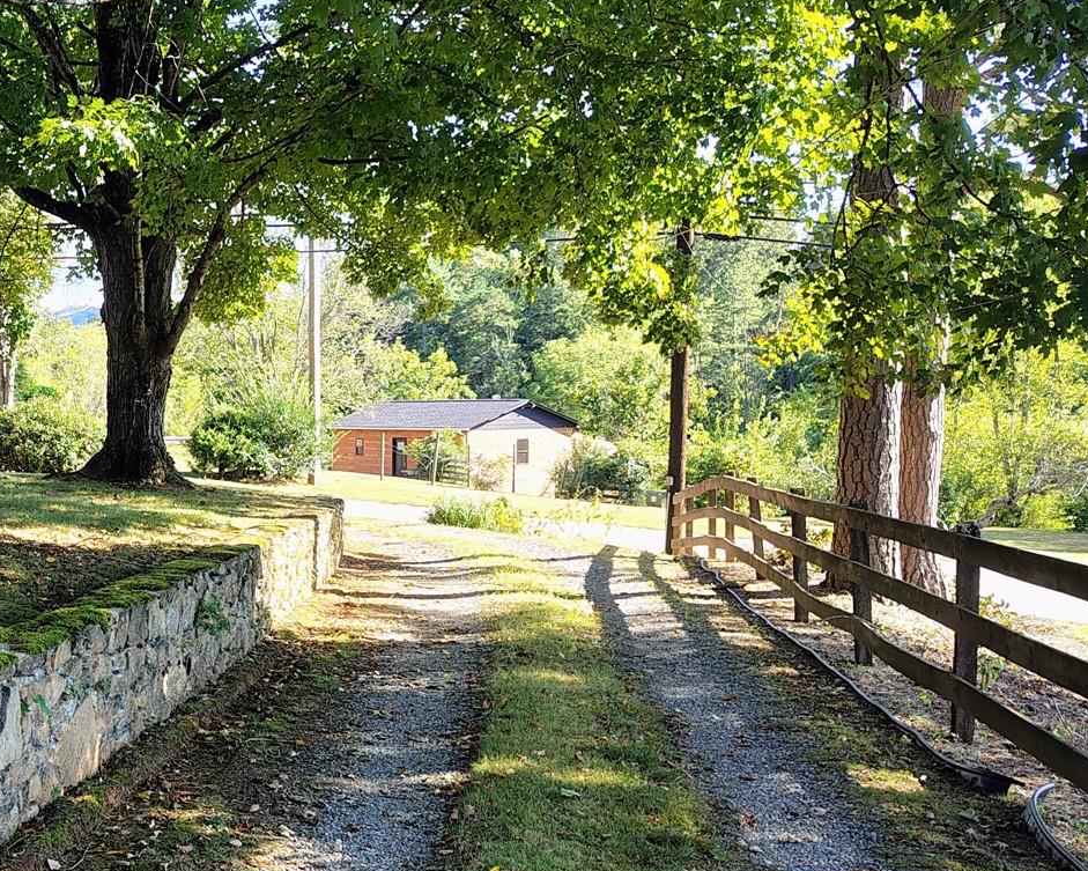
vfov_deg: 29.6
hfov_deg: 33.7
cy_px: 527
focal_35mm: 51
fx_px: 1642
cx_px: 18
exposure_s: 1/157
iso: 100
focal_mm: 5.56
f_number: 1.8
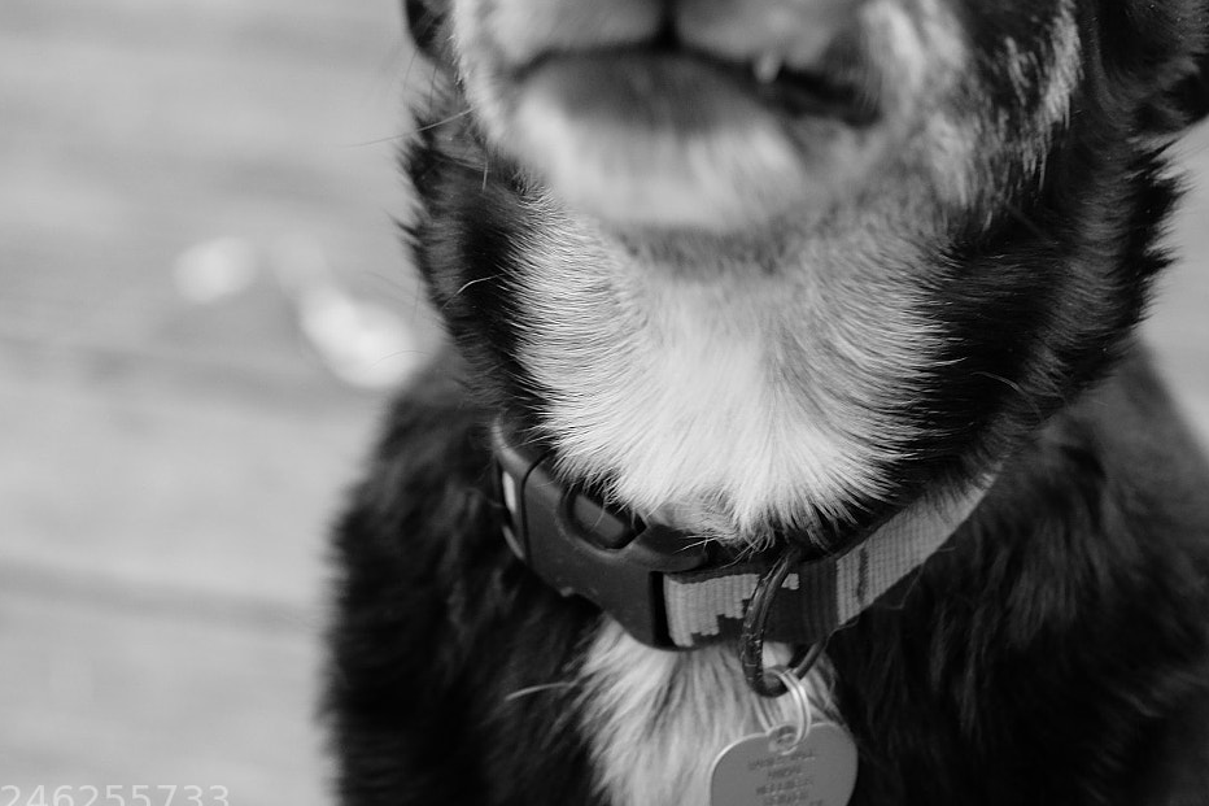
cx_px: 589
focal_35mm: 91
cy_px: 210
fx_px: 3055
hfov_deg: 22.4
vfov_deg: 15.0
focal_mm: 35
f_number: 2
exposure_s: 1/100
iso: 800
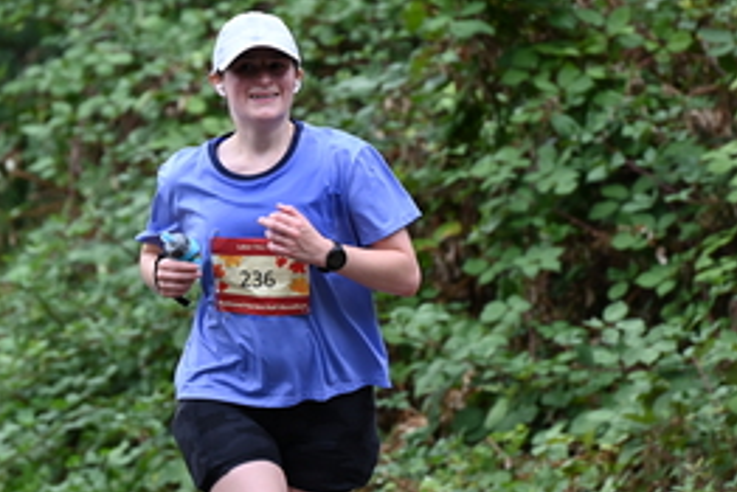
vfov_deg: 3.3
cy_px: 156
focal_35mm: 420
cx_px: 233
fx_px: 8603
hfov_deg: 4.9
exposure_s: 1/320
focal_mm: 200
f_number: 6.3
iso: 400
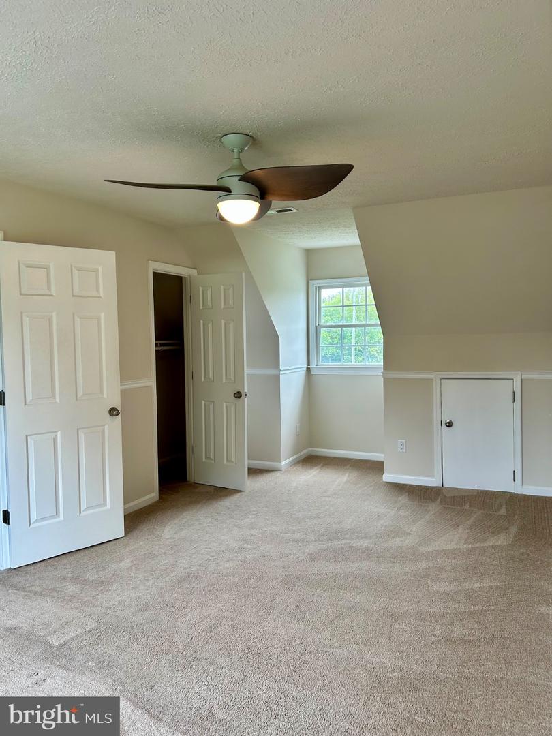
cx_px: 276
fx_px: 553
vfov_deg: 67.3
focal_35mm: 26
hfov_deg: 53.1
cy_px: 368
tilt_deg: -2.7
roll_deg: +0.5
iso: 64
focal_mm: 5.7
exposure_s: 1/120
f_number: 1.5
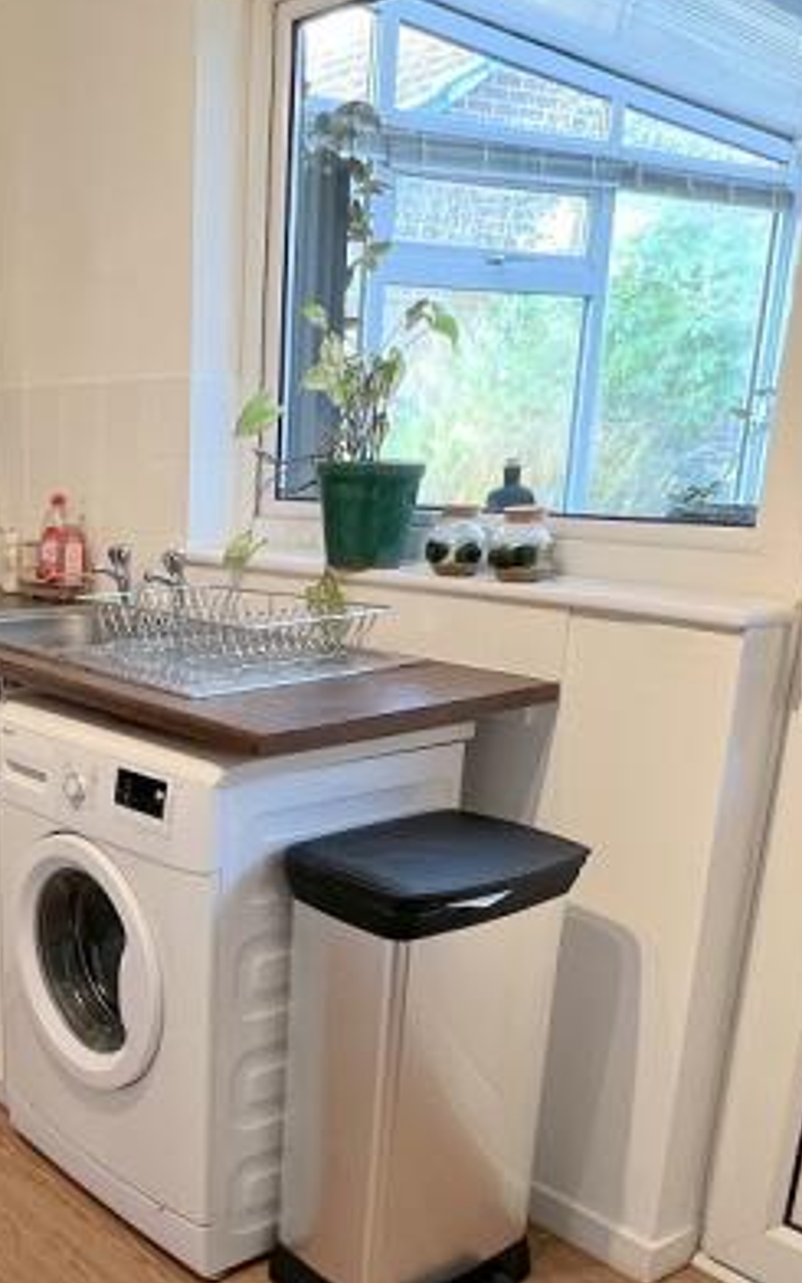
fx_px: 1259
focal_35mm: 36
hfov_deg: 33.5
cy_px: 894
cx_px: 85
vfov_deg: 52.6
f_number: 1.8
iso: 200
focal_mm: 1.57
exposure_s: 1/50
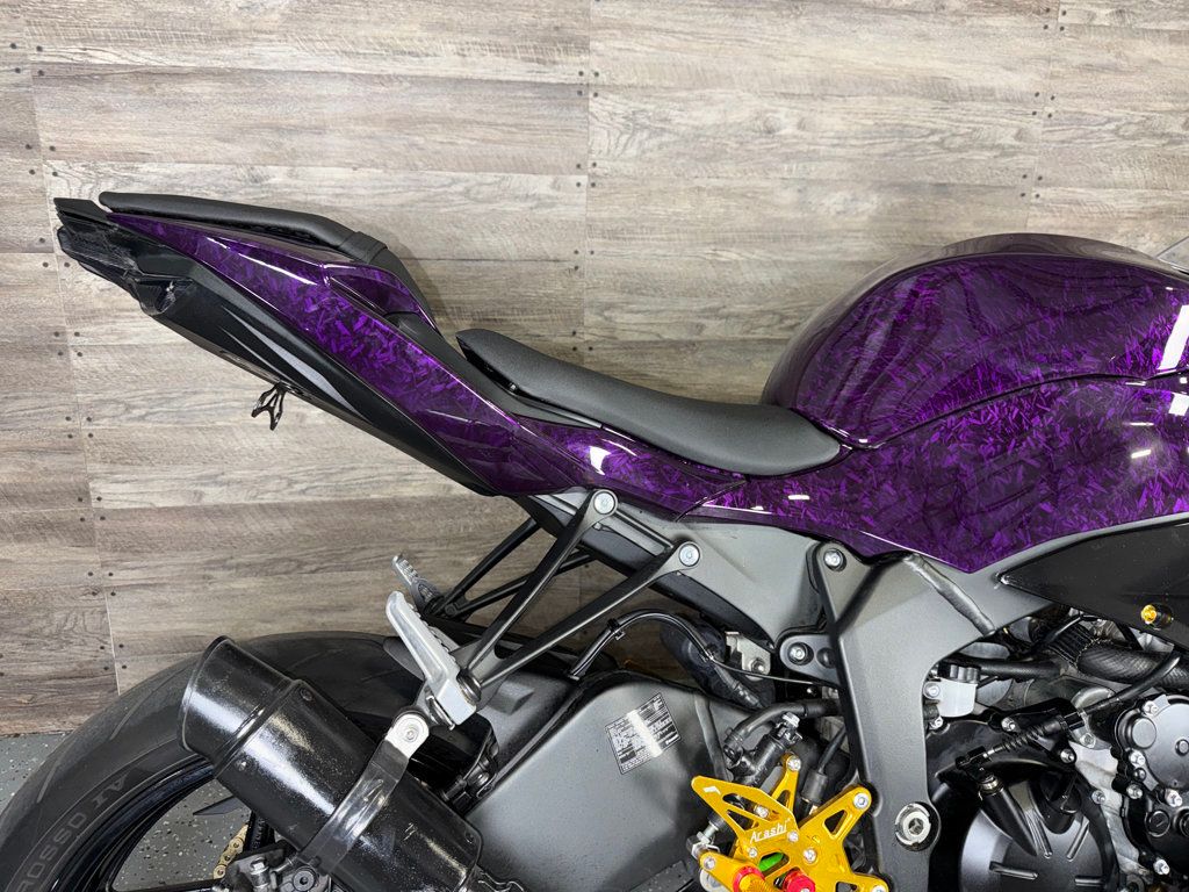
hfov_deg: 71.6
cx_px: 594
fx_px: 824
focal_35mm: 24
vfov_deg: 56.8
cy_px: 446
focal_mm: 6.76
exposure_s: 1/18
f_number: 1.78
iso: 64
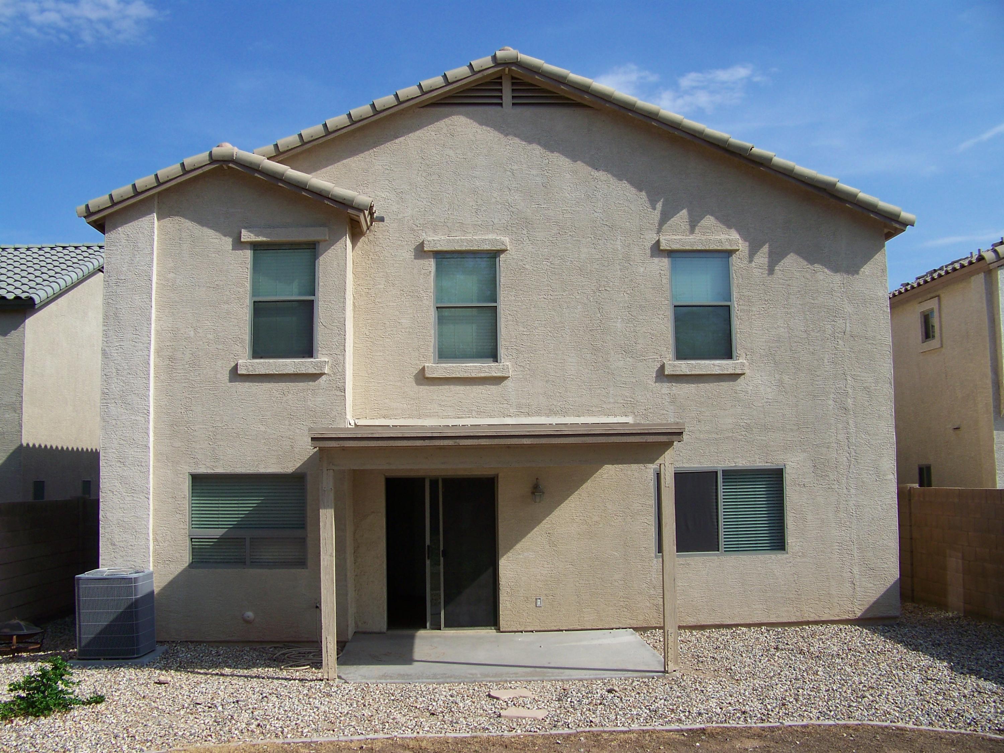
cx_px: 502
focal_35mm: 36
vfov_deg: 39.7
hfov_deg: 51.4
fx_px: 1044
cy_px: 376
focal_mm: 5.85
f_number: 4
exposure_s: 1/640
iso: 64
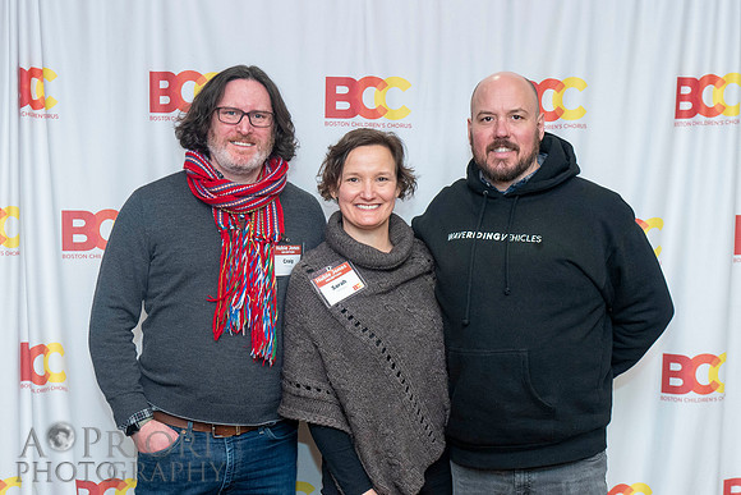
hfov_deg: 37.8
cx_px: 358
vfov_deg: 25.7
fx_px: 1081
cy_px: 307
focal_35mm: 53
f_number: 3.2
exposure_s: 1/200
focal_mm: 35
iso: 1250
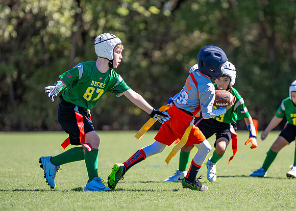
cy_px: 116
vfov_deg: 4.7
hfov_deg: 6.6
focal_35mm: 305
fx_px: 2562
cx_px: 187
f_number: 2.8
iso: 200
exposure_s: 1/2000
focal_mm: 200
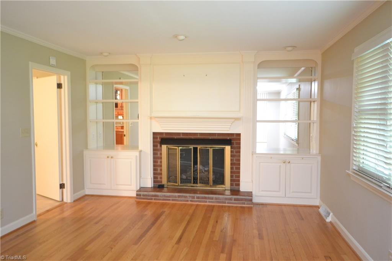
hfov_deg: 61.9
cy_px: 130
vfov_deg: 43.6
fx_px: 327
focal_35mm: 30
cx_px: 196
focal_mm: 20
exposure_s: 1/8
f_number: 5.6
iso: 3200
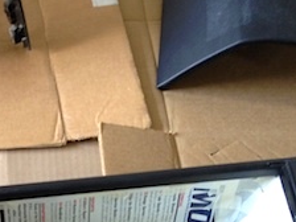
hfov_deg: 18.5
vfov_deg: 14.4
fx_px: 855
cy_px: 259
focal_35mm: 100
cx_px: -69
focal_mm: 4.28
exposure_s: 1/20
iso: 50
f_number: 2.4
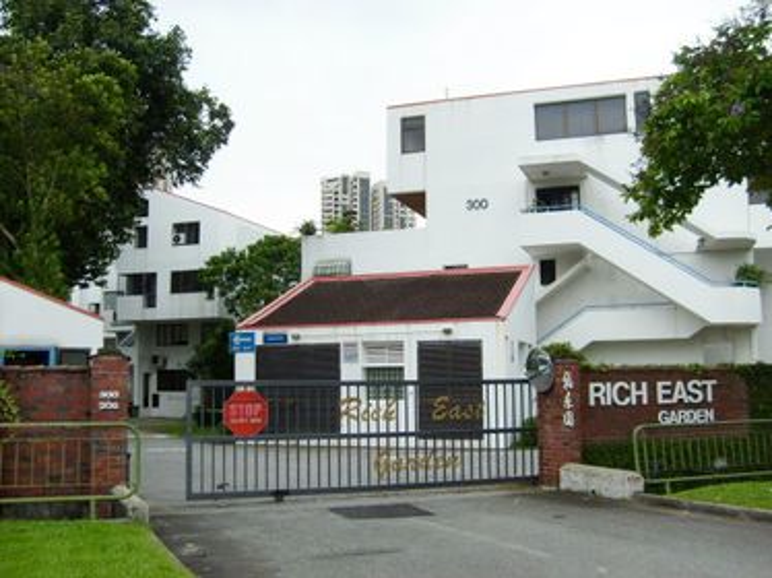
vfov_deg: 40.7
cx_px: 386
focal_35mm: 35
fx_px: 780
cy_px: 289
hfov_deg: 52.7
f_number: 2.8
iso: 80
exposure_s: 1/350
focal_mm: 5.8
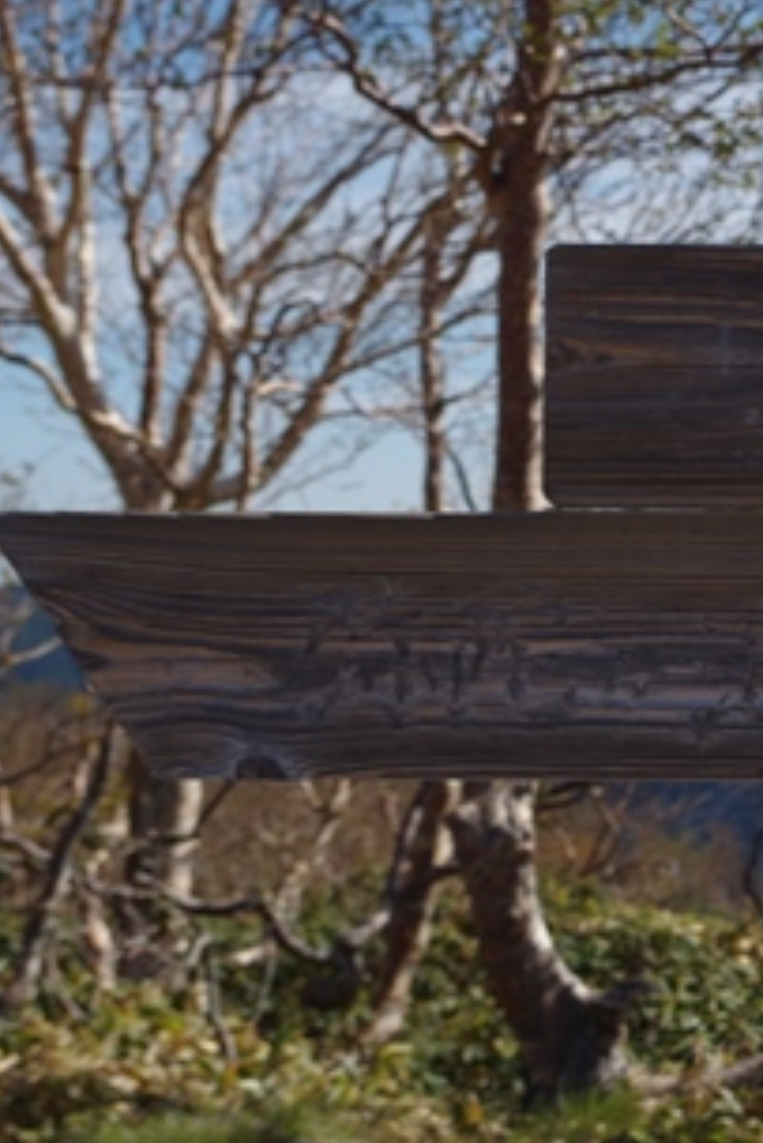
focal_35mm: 103
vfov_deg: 19.8
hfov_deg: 12.7
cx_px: 1096
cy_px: 481
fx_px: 3271
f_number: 5.6
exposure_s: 1/400
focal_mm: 32.5
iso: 100
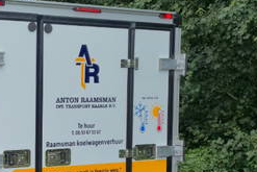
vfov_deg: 18.7
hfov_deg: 25.3
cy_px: 113
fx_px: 521
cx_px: -38
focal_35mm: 73
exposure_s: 1/1294
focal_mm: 5.4
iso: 25
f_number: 1.8
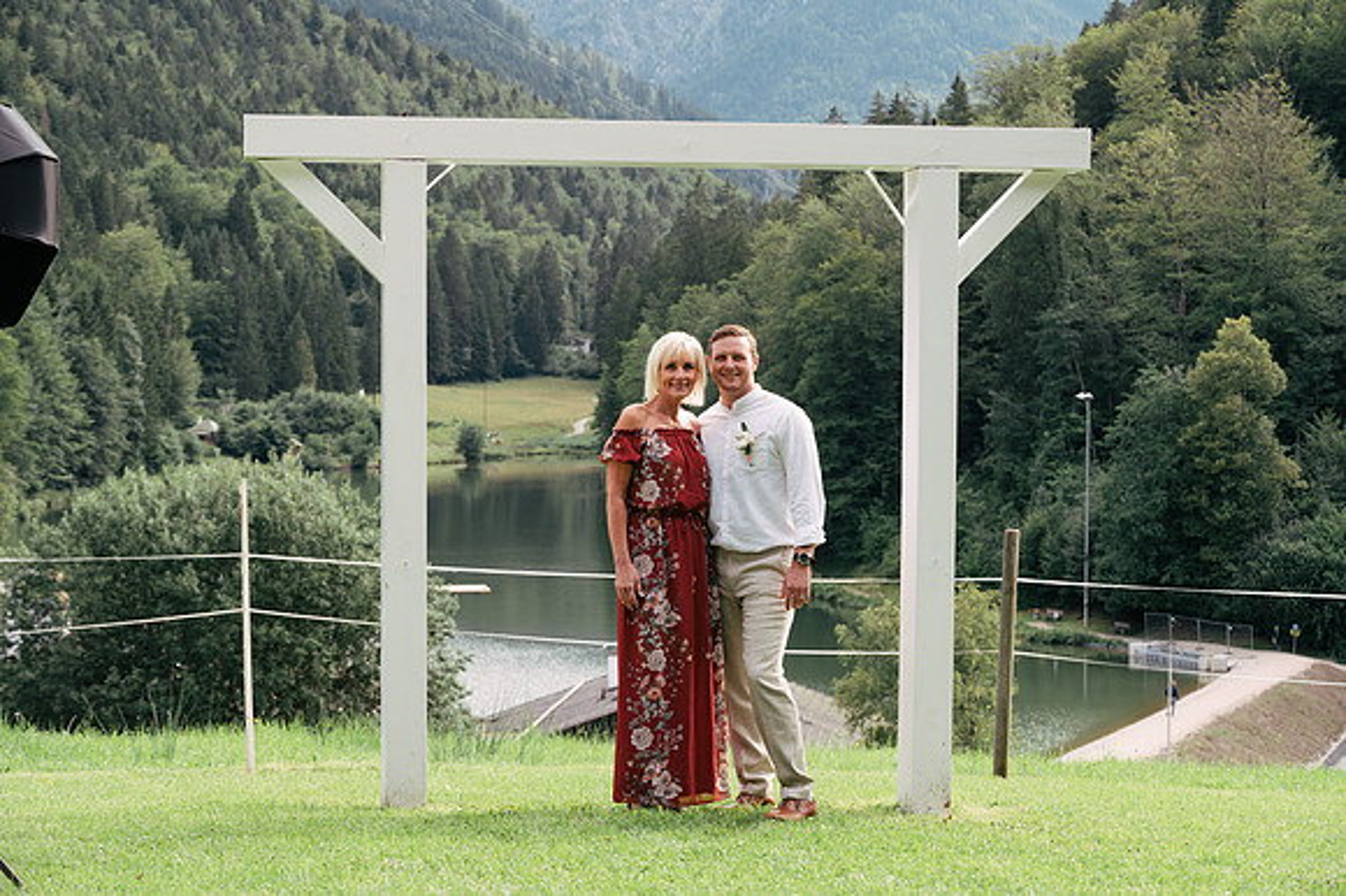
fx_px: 2989
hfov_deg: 25.4
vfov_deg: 17.0
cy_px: 448
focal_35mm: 80
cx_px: 673
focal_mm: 80
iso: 500
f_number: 8
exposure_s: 1/250
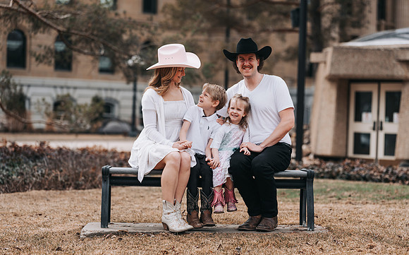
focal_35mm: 92
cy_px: 144
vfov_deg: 14.1
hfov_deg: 22.5
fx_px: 1026
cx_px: 217
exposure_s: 1/2500
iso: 100
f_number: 2
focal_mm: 81
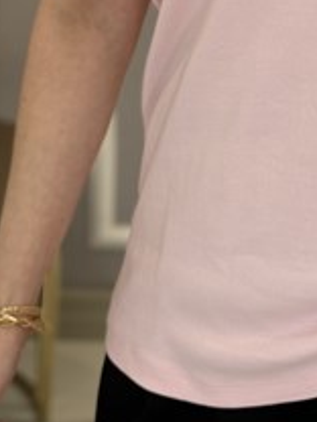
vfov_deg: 15.9
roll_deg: -3.3
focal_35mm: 120
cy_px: -47
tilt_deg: -10.2
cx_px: 360
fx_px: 1465
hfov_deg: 12.1
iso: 50
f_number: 1.78
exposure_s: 1/121
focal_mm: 6.76
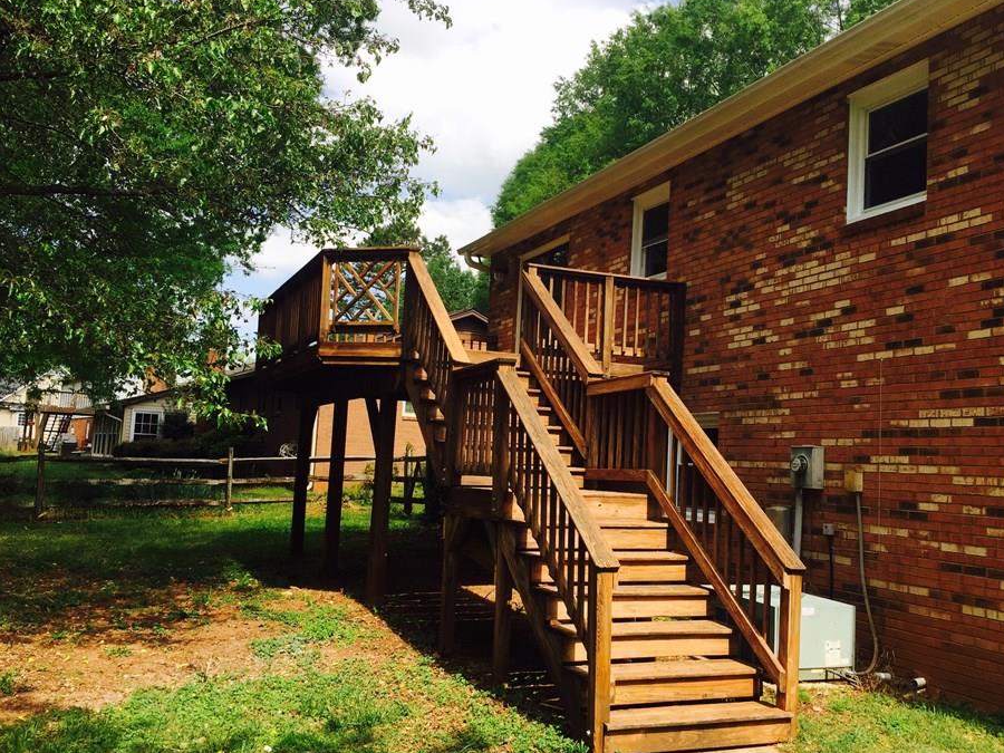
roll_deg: -3.6
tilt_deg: +7.7
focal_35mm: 33
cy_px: 380
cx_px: 552
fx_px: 957
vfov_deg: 42.9
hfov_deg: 55.3
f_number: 2.2
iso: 32
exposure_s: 1/989
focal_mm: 4.15
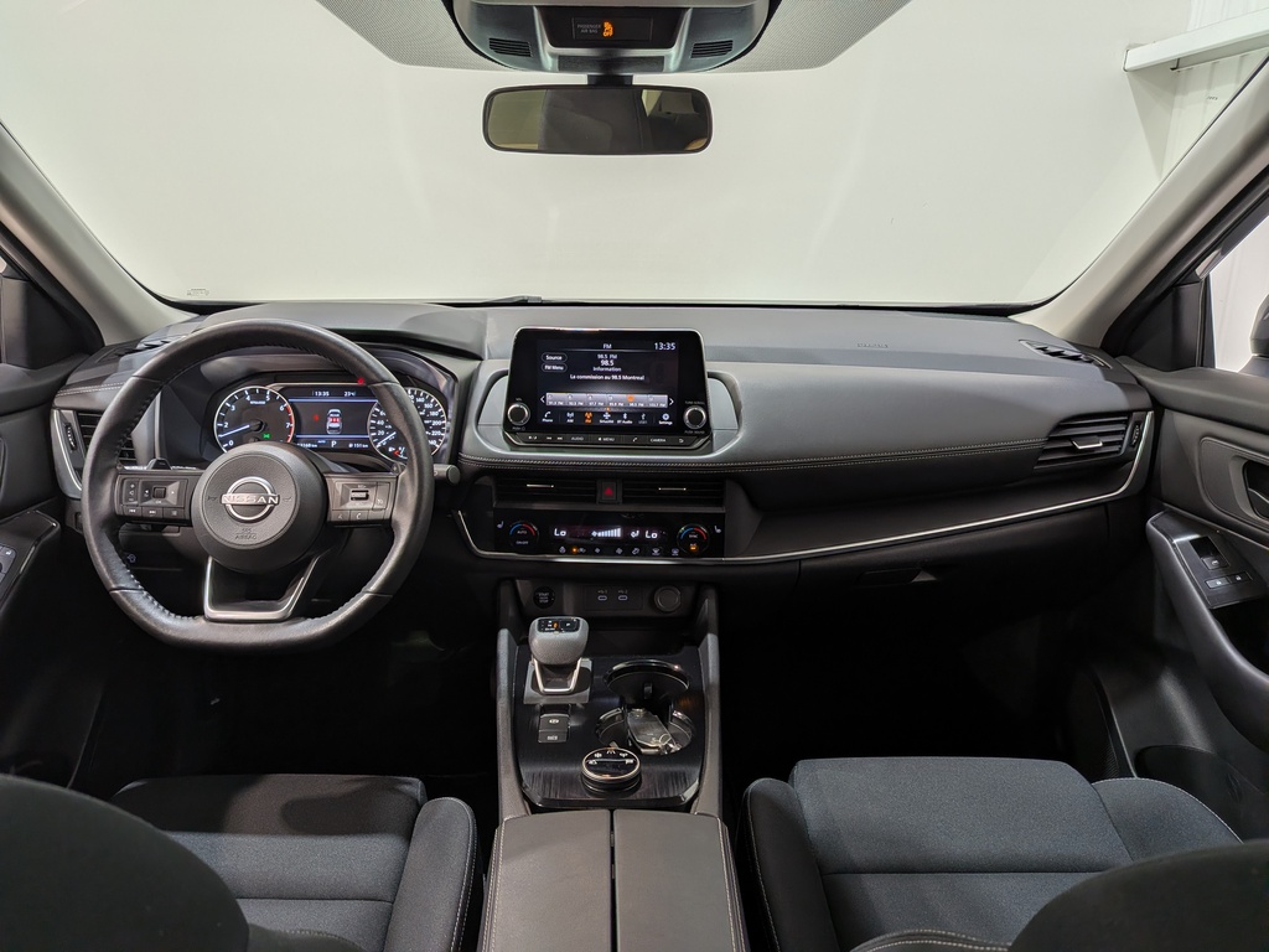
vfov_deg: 56.8
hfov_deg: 71.6
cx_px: 634
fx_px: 880
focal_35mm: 24
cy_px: 476
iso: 30
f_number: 1.7
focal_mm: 4.53
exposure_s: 1/120
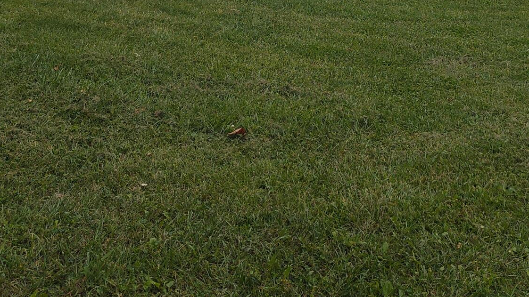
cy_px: -216
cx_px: 374
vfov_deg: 15.7
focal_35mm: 67
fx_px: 940
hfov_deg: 31.1
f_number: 1.8
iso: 100
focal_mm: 5.56
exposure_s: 1/742
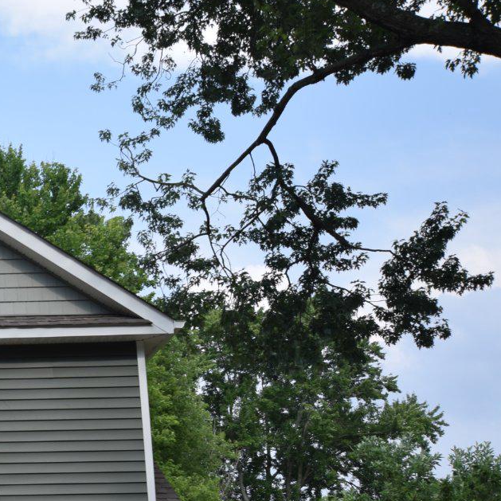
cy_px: 461
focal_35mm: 83
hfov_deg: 18.2
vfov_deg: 20.4
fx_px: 1359
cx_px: -284
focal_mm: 20
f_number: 5
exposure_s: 1/250
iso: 100
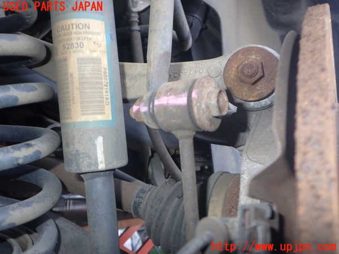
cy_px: 127
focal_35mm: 30
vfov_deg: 46.8
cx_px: 170
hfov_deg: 60.0
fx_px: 294
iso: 200
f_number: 6.3
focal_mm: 5.4
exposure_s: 1/30
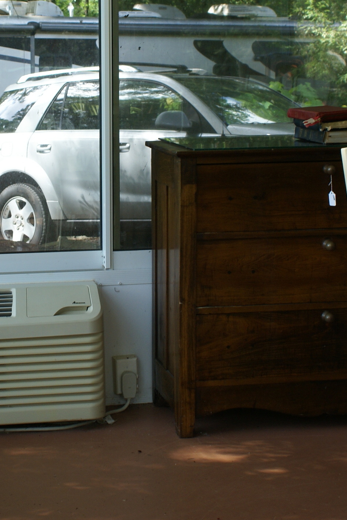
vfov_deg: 22.5
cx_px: 64
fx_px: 1301
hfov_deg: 15.1
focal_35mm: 90
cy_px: 160
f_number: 5
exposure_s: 1/60
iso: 100
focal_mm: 28
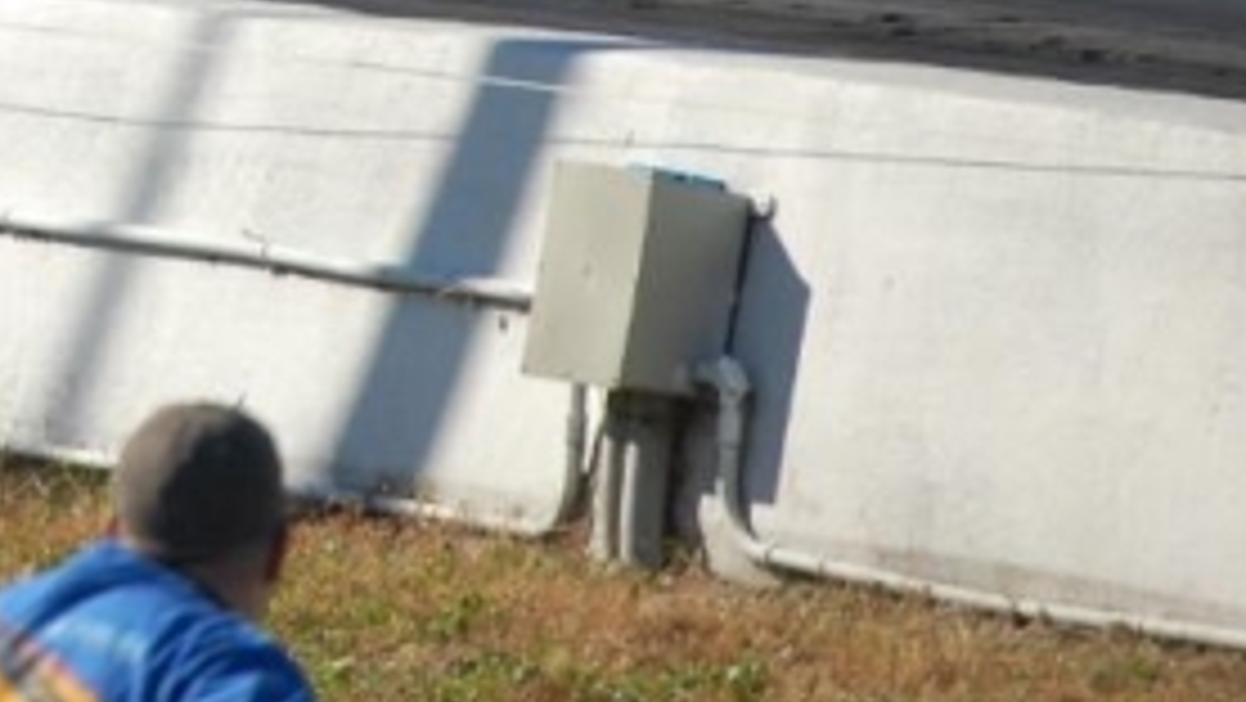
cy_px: -389
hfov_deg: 2.4
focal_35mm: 907
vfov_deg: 1.3
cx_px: -517
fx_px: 29975
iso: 400
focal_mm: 200
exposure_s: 1/2000
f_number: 5.6
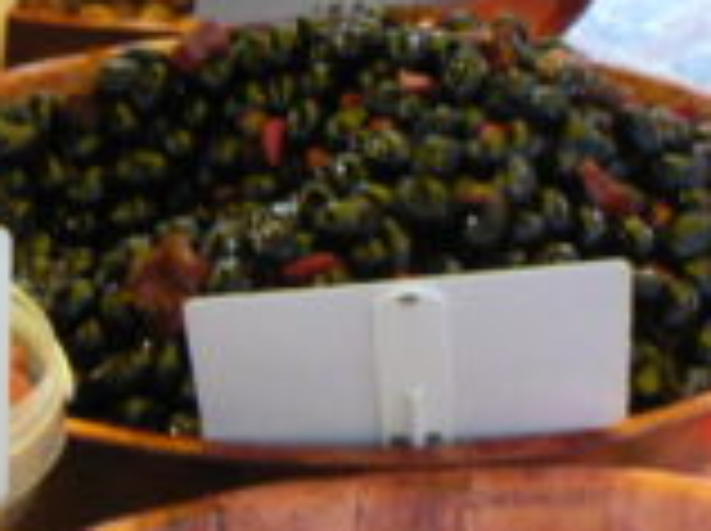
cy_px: 405
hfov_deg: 12.1
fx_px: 3261
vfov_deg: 9.3
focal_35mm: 159
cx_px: -225
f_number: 2.8
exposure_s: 1/25
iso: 200
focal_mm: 6
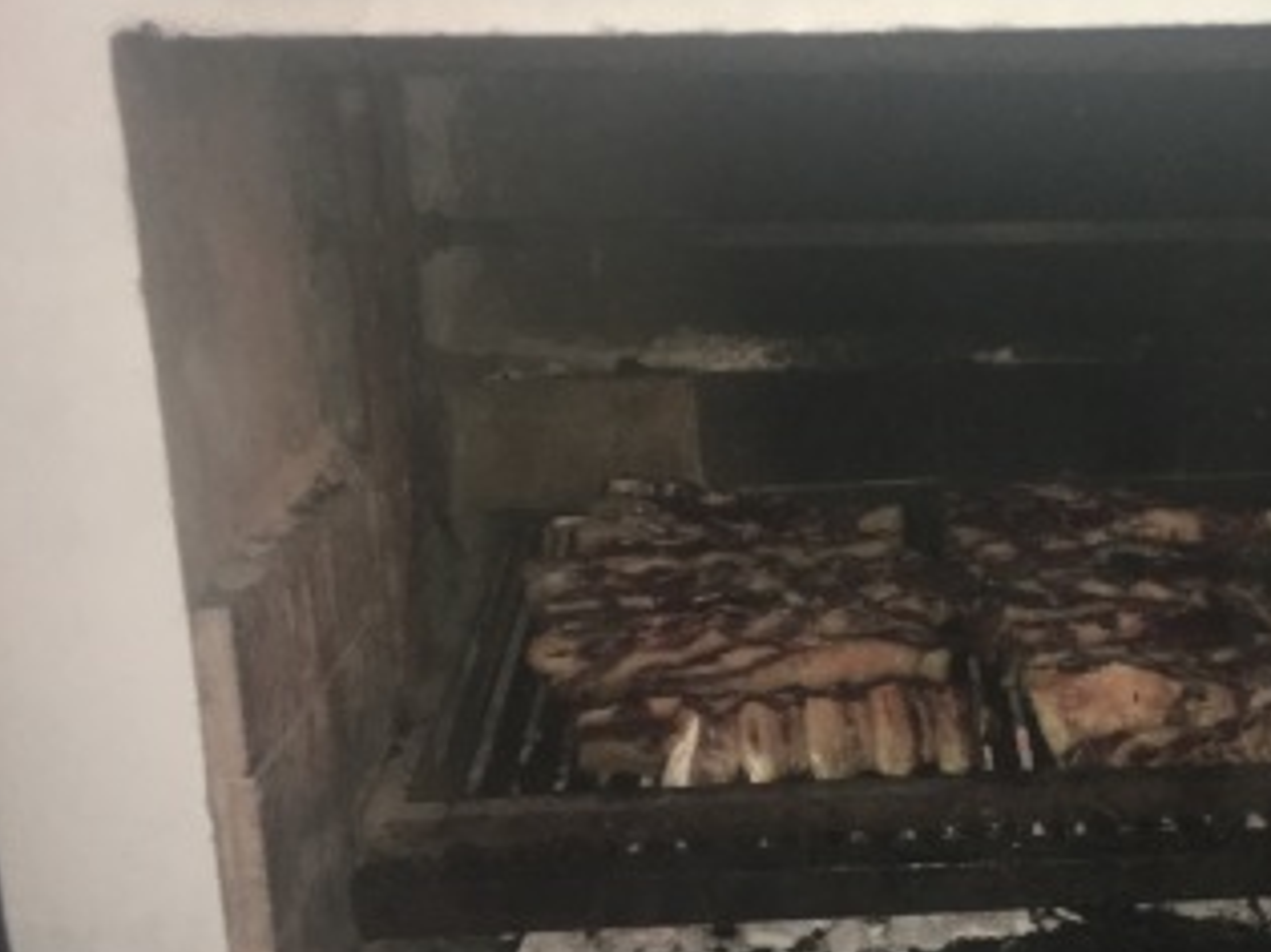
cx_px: 1186
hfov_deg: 31.0
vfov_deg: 24.8
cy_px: 557
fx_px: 2165
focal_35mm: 59
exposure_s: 1/17
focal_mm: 4.15
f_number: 2.2
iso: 200
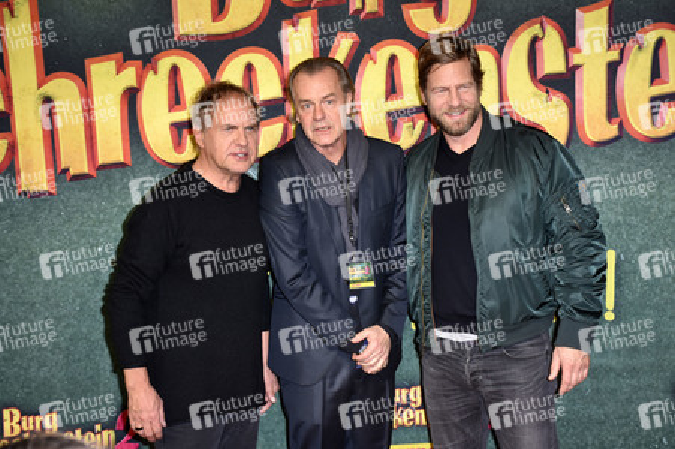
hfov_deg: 28.1
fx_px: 1349
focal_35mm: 72
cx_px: 338
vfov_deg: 18.9
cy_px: 224
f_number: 6.3
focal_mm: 48
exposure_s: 1/160
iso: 640
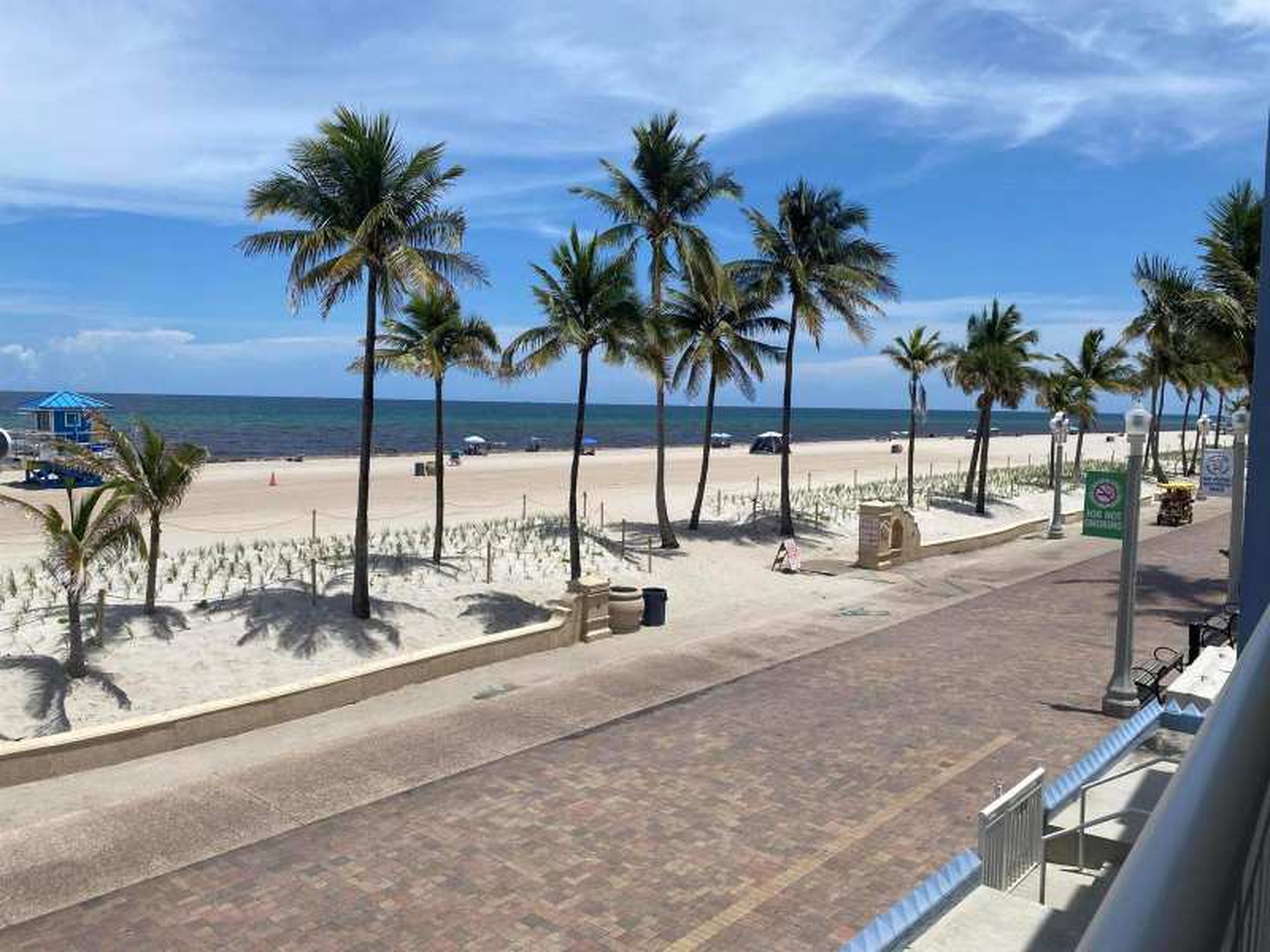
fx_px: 954
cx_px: 635
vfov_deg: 53.1
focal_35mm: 26
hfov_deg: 67.3
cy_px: 476
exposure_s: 1/6061
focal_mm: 4.25
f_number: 1.8
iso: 32
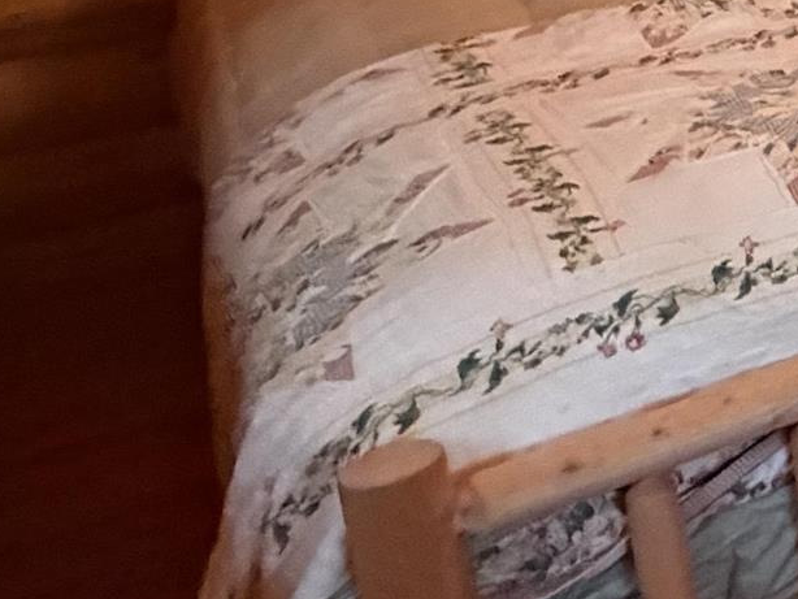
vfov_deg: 19.8
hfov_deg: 16.6
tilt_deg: -14.8
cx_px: 1771
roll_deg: -1.7
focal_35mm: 70
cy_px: -117
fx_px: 1614
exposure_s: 1/60
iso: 1000
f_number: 2.2
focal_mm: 2.22
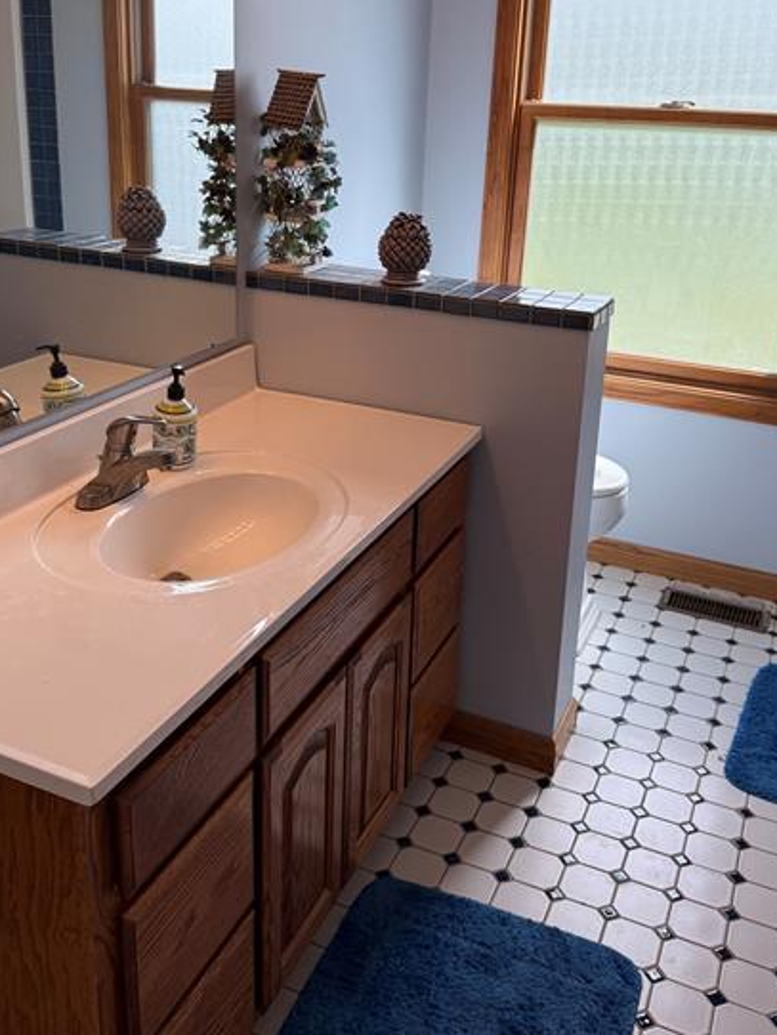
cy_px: 393
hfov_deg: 41.8
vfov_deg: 53.4
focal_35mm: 34
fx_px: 1017
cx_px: 359
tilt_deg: -17.5
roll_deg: -2.4
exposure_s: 1/580
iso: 100
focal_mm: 6.76
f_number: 1.78
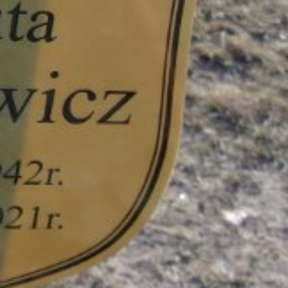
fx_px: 885
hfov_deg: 17.3
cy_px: 21
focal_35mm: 94
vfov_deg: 18.2
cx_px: -94
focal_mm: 4.9
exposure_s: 1/400
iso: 80
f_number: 3
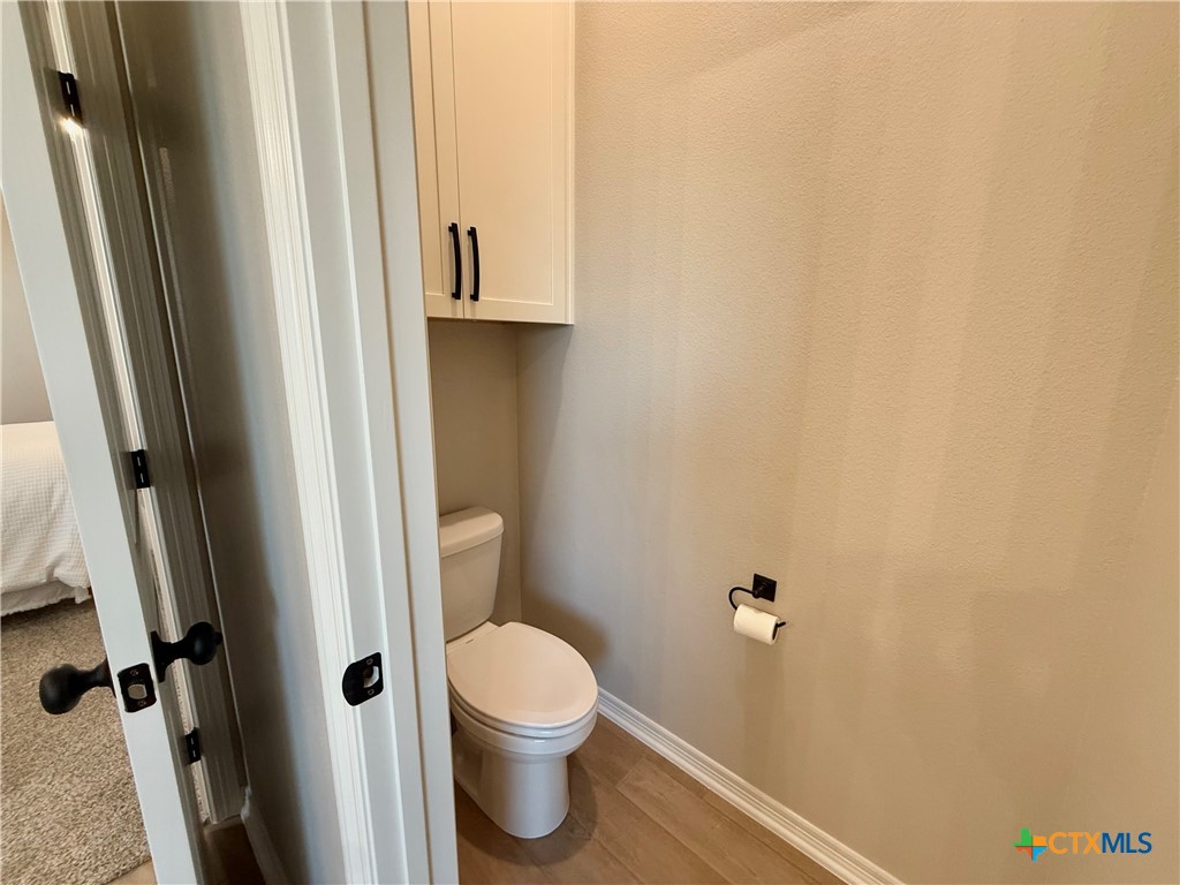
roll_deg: -0.5
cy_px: 442
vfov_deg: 85.7
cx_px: 590
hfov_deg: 102.1
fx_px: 477
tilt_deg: -11.6
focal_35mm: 14
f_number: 2.2
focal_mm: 2.22
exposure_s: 1/120
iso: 320
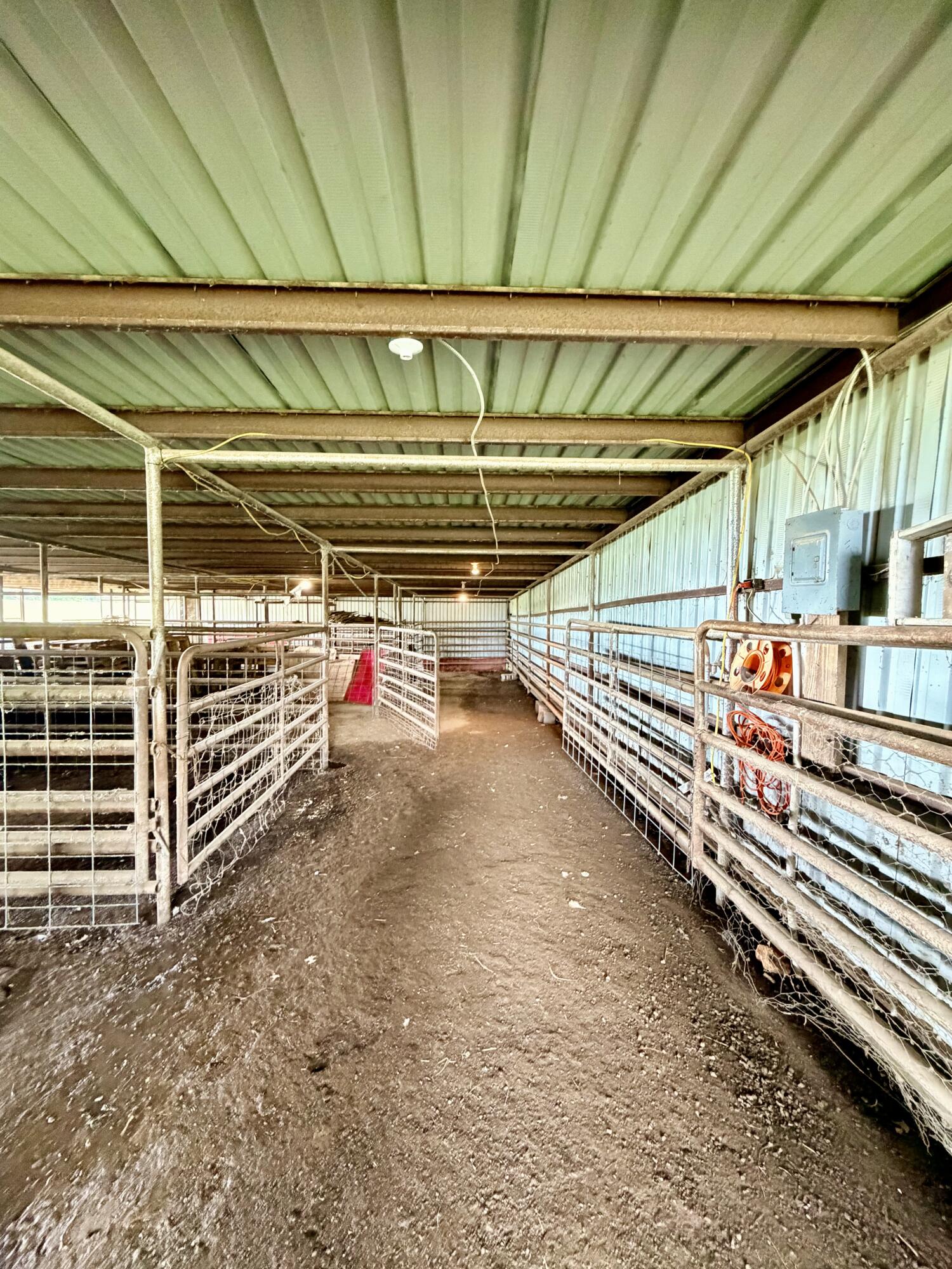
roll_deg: +0.3
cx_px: 476
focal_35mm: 14
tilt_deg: -4.5
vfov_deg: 102.1
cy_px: 634
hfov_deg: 85.7
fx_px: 513
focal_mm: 2.22
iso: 800
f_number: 2.2
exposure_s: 1/60
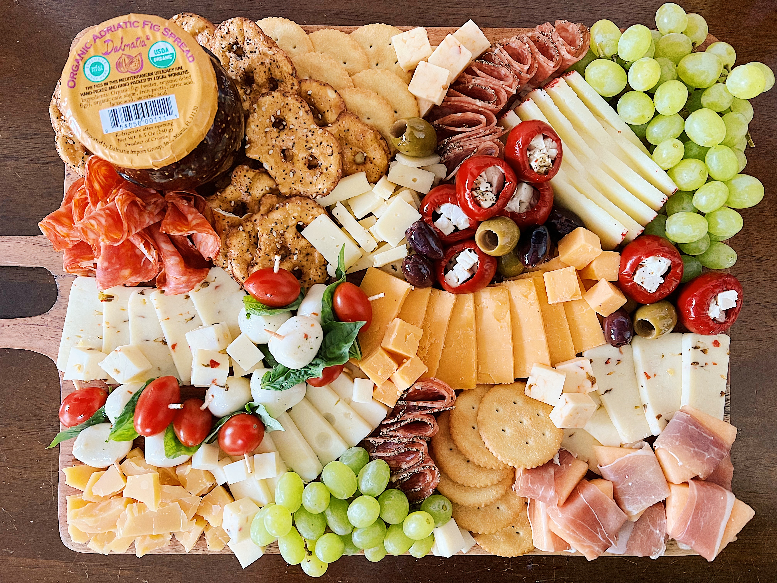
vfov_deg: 53.1
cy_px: 292
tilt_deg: -89.3
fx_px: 584
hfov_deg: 67.3
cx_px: 388
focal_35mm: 26
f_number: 1.5
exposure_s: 1/60
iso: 400
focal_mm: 5.7
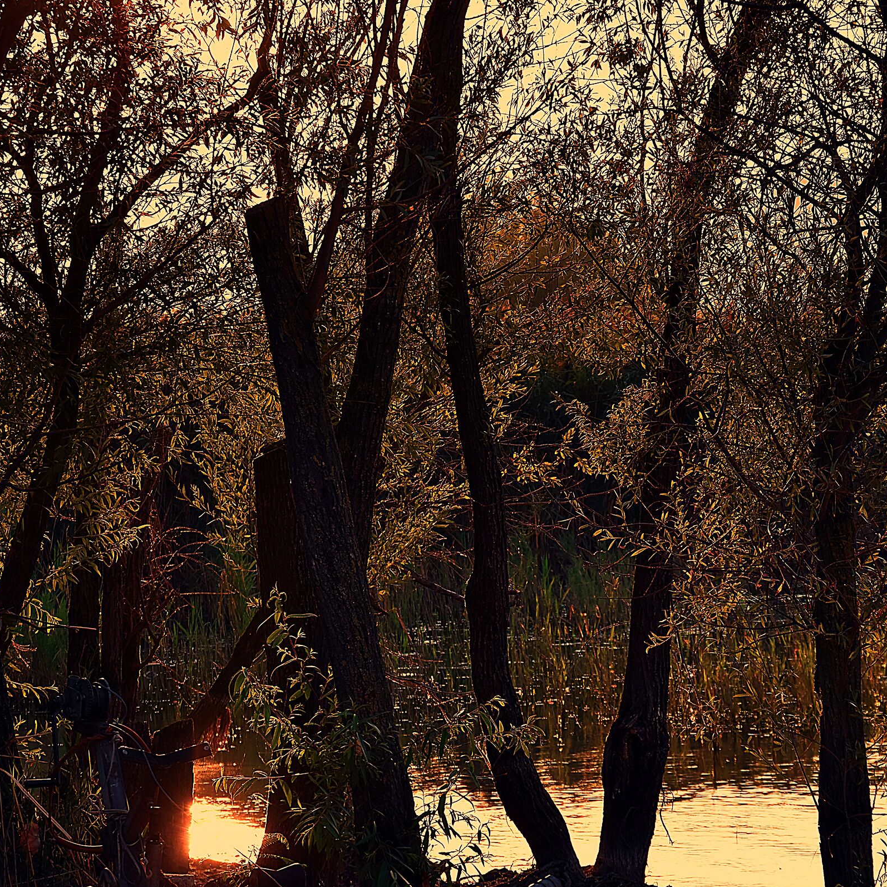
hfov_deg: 14.6
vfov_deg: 14.7
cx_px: 599
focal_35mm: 119
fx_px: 3450
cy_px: 444
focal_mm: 62
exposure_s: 1/500
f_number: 8
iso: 500
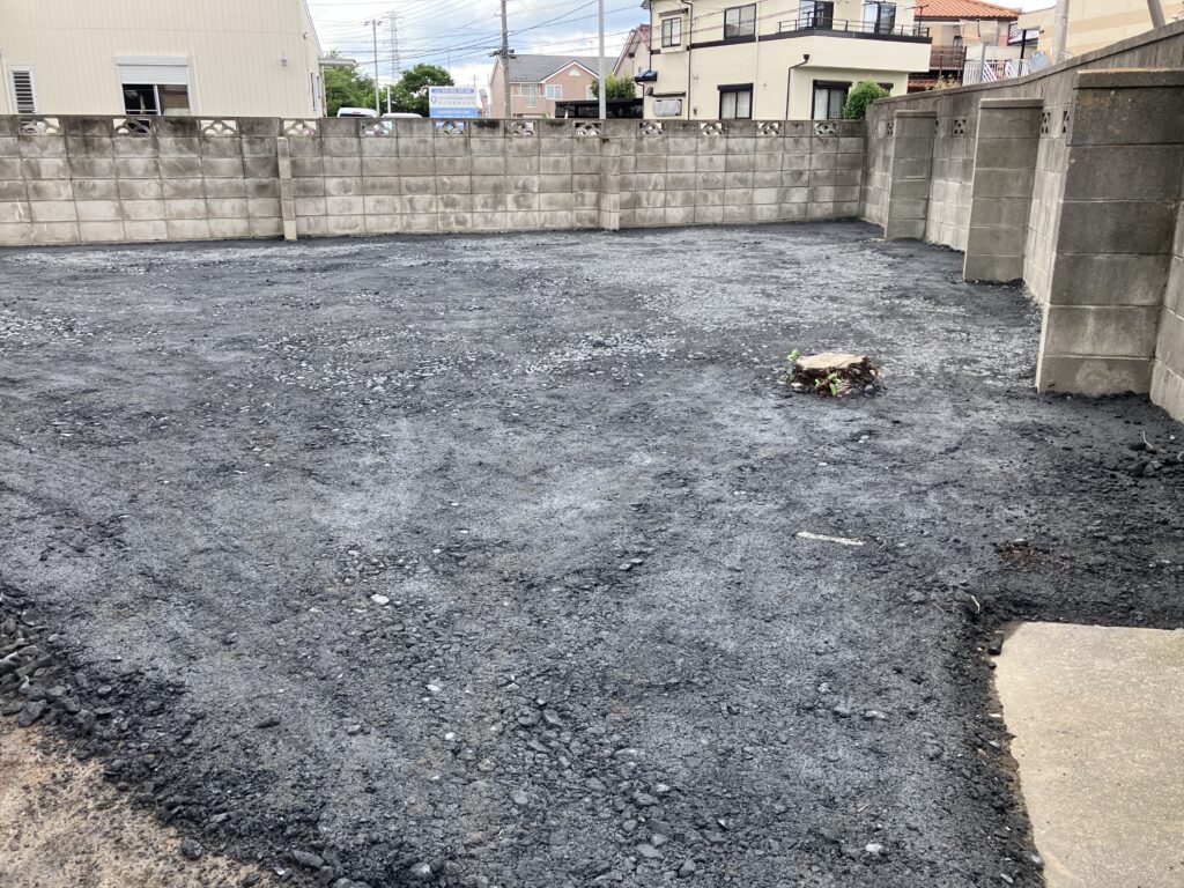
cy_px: 444
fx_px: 958
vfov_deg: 49.7
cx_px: 592
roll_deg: -1.9
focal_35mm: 28
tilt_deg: -13.4
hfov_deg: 63.4
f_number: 1.8
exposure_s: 1/160
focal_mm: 3.99
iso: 25
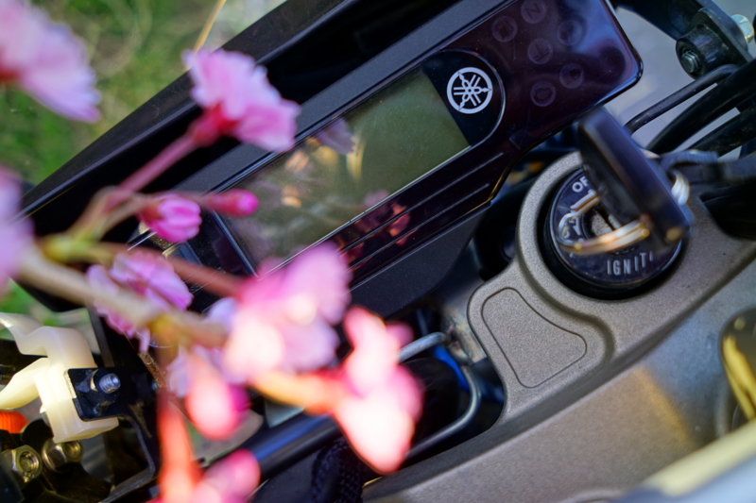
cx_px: 378
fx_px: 630
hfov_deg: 61.9
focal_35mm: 30
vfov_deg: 43.6
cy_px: 252
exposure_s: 1/60
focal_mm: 20
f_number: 4
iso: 160
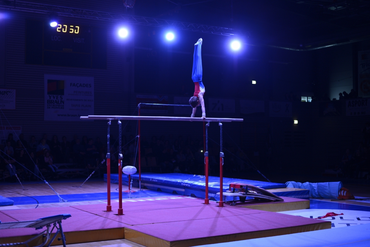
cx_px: 185
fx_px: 514
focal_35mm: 50
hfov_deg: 39.6
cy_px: 124
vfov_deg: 27.0
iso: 800
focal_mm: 50
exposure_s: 1/160
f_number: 2.2
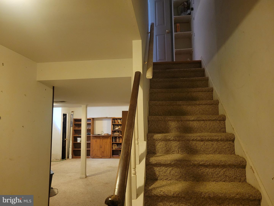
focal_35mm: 26
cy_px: 103
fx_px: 206
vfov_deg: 53.1
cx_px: 137
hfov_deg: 67.3
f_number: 1.8
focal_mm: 5.4
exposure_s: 1/24
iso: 640
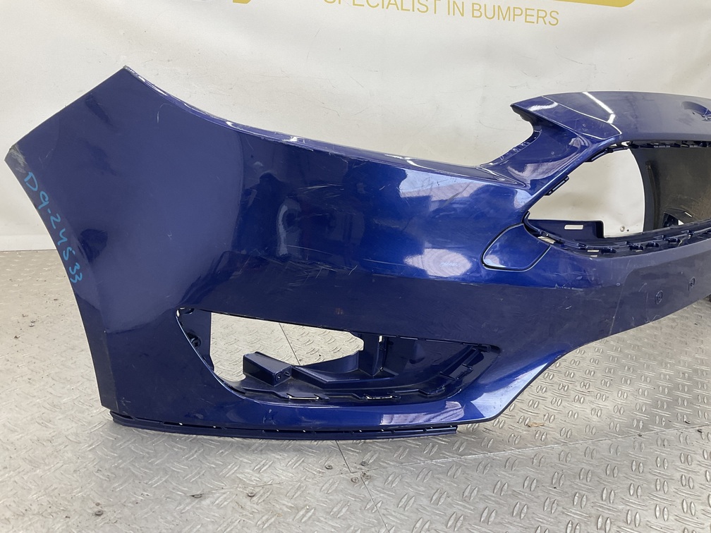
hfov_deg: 61.7
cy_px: 266
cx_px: 356
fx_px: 596
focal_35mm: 29
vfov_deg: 48.2
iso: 32
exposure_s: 1/120
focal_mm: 3
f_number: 1.8
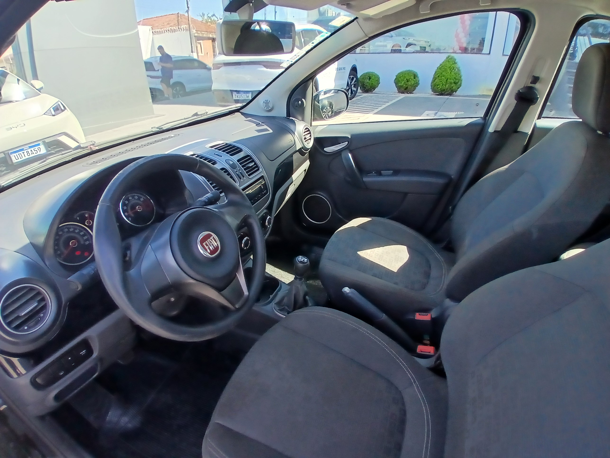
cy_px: 229
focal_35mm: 17
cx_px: 305
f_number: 2.2
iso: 50
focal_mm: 1.4
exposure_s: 1/120
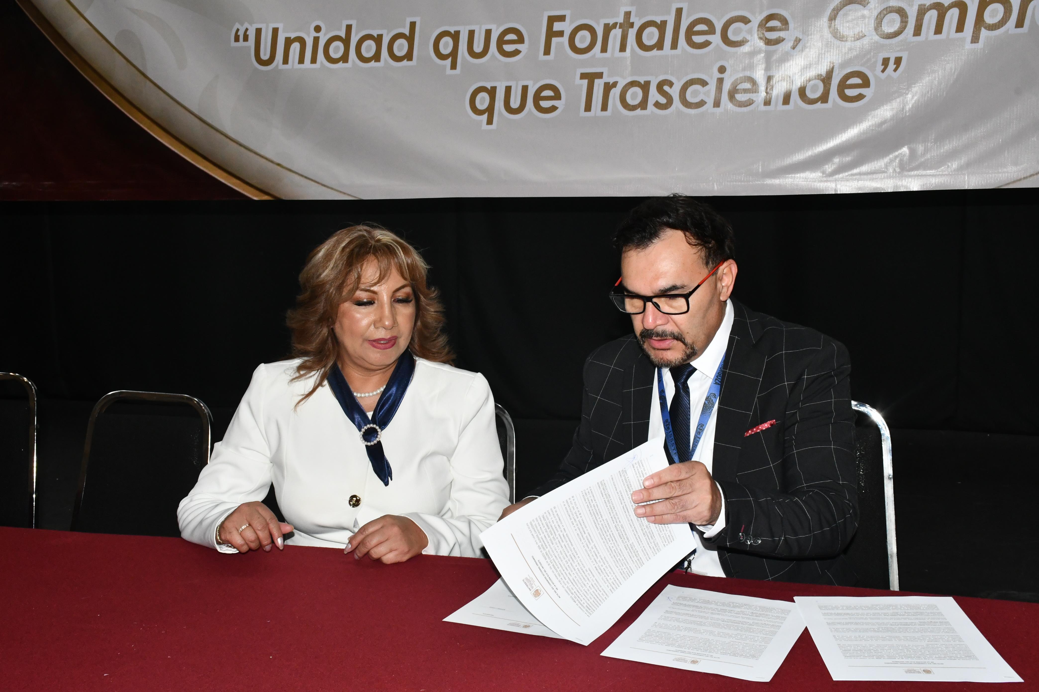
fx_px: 1154
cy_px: 346
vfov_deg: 33.4
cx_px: 520
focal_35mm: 40
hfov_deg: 48.5
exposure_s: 1/80
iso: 2000
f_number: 14
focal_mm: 27
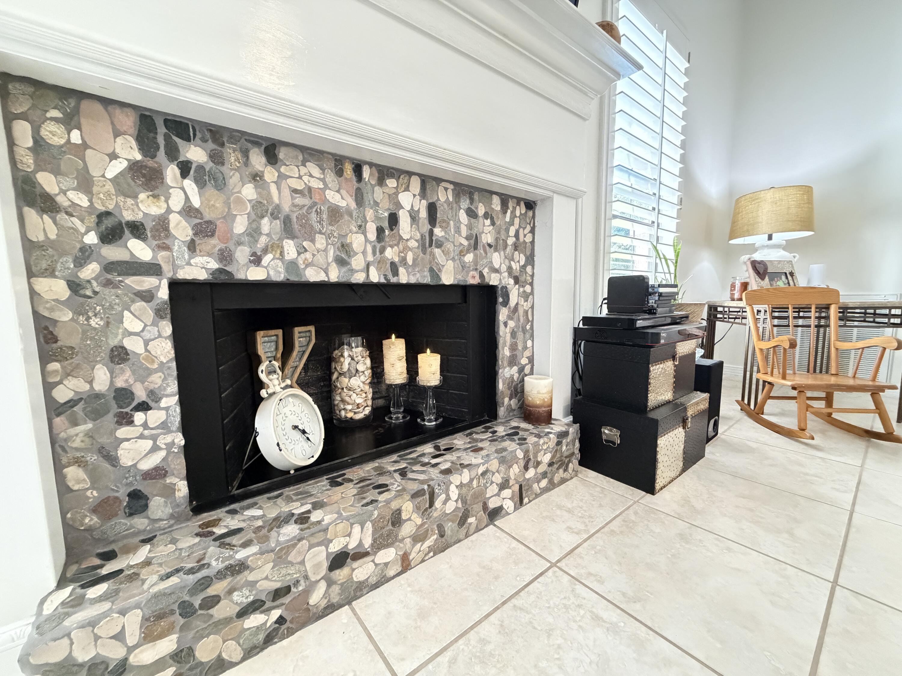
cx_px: 451
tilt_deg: -7.0
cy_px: 338
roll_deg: +0.5
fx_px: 365
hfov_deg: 102.1
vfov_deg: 85.7
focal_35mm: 14
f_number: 2.2
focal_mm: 2.22
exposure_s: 1/60
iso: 1000
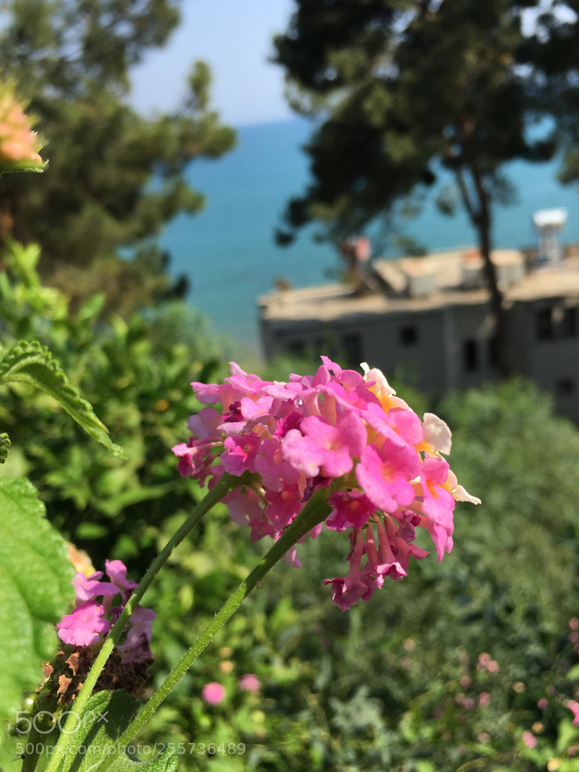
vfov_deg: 60.0
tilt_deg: -20.3
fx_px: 669
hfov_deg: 46.8
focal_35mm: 30
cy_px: 389
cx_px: 284
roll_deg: +6.7
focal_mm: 4.15
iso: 25
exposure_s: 1/1083
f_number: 2.2
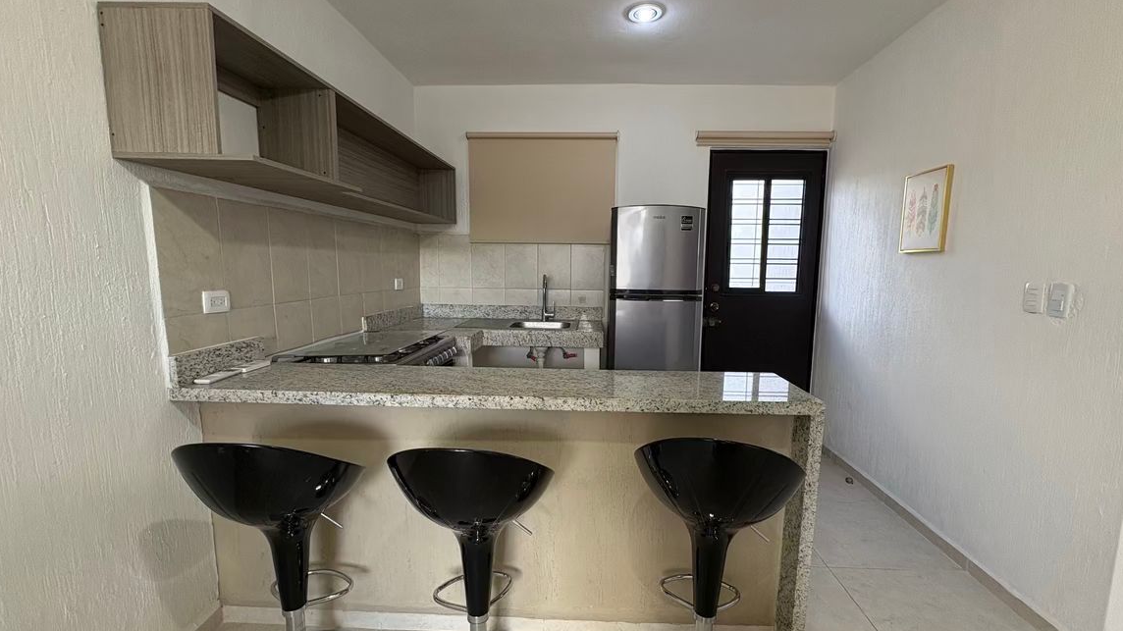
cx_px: 578
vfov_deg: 67.0
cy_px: 327
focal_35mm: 16
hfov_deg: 99.4
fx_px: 476
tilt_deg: -7.2
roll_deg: -0.3
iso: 200
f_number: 2.2
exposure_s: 1/120
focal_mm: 2.22
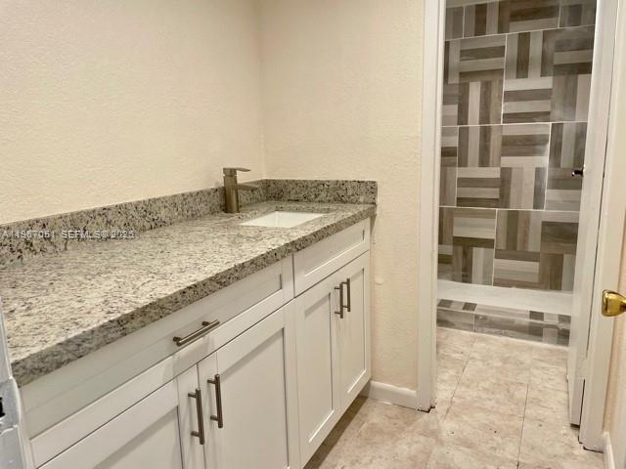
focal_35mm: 26
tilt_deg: -11.9
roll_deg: +1.2
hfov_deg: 67.3
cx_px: 313
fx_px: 470
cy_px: 234
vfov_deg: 53.1
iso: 64
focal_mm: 4.2
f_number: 1.6
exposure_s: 1/120
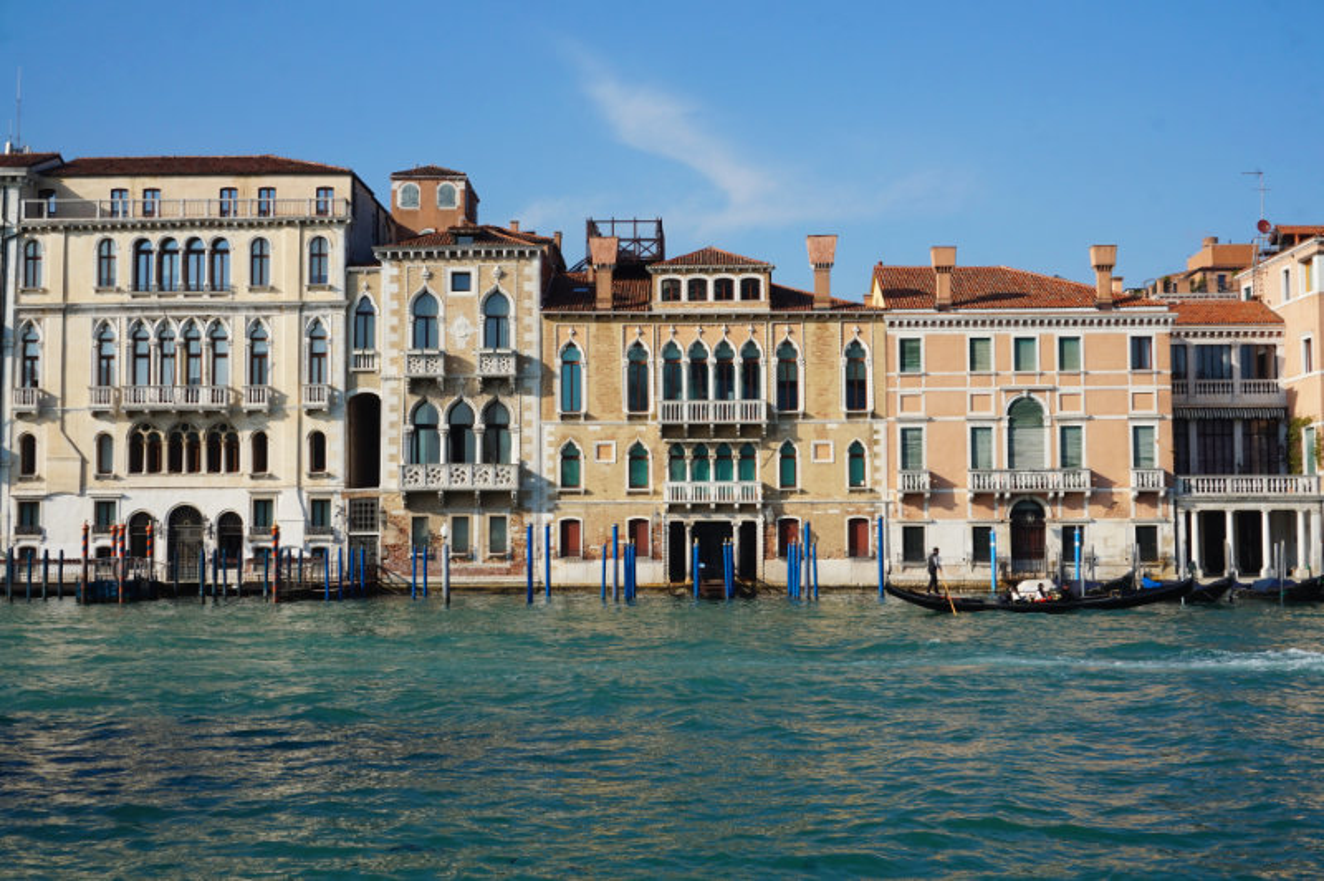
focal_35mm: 44
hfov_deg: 45.0
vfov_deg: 30.8
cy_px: 440
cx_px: 662
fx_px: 1598
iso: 100
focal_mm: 29
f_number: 14
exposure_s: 1/125
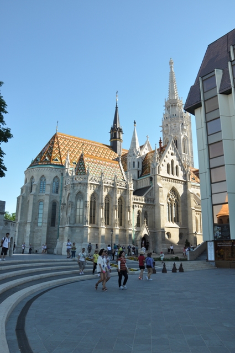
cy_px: 176
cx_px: 118
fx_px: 265
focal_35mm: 27
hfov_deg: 47.8
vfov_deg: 67.4
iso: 200
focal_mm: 18
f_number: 8
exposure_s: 1/200
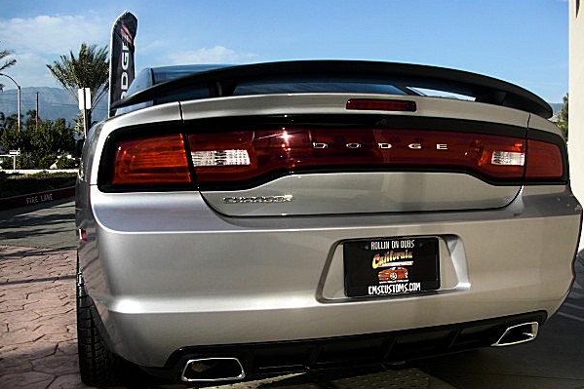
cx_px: 310
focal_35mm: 40
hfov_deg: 48.4
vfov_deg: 33.4
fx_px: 649
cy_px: 212
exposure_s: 1/800
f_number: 2.8
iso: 50
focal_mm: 6.3
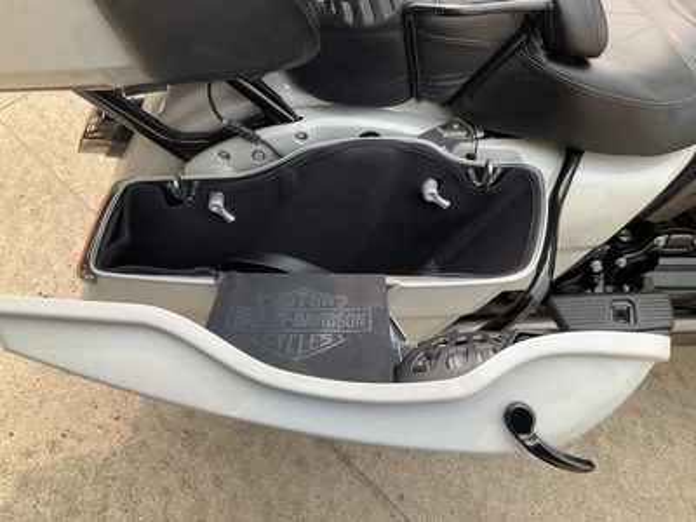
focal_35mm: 29
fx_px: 583
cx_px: 348
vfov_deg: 48.2
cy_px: 261
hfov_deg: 61.7
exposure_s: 1/342
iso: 25
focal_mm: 3
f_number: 1.8
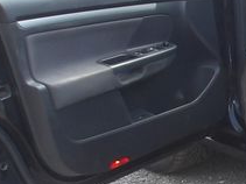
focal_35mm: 131
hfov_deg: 12.4
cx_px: 561
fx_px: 930
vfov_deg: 11.3
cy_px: 115
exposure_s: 1/121
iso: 100
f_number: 3
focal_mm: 4.9
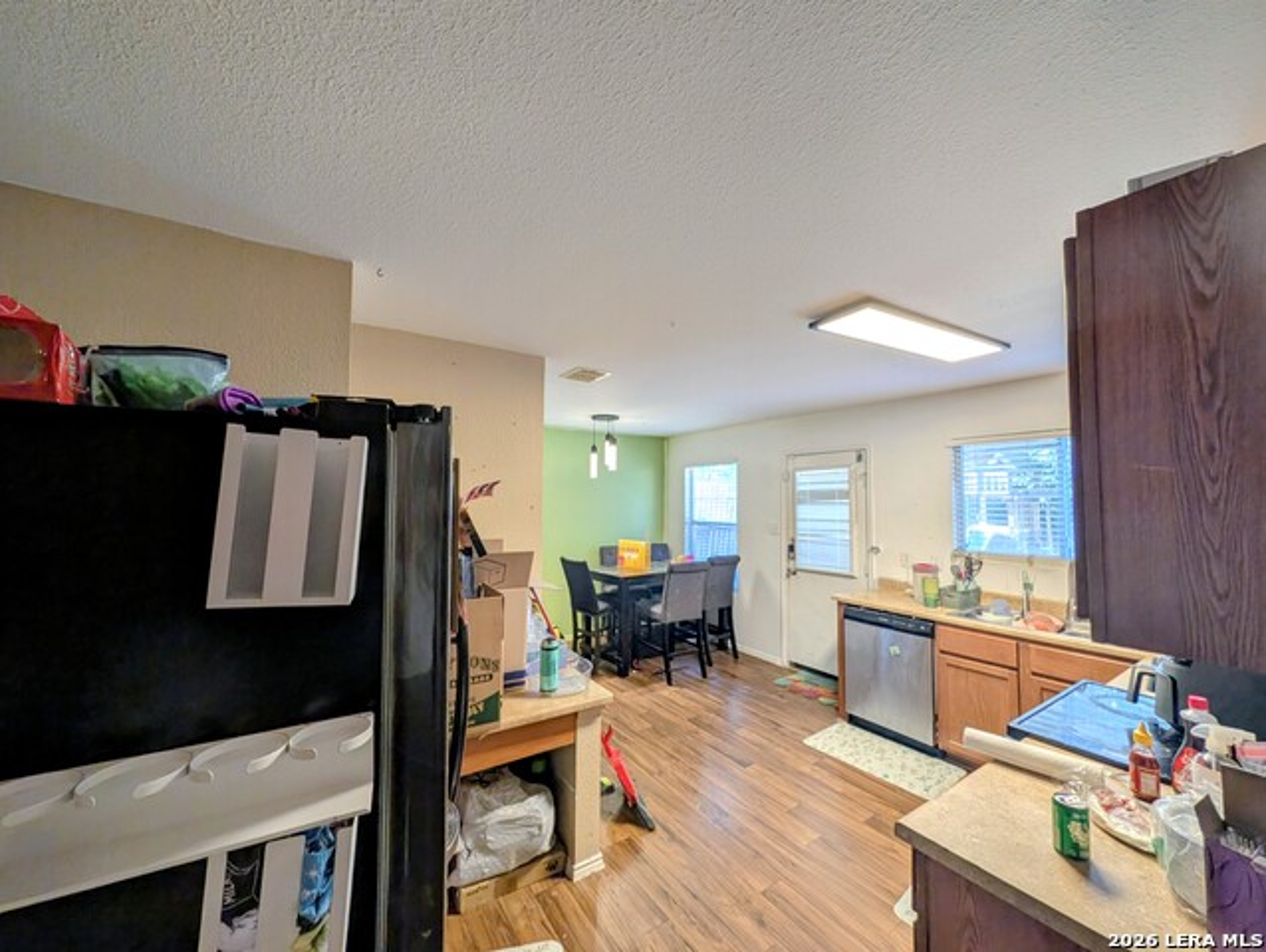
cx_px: 633
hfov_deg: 110.5
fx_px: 439
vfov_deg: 94.6
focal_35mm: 12
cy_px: 476
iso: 64
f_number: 1.7
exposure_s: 1/40
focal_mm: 2.02
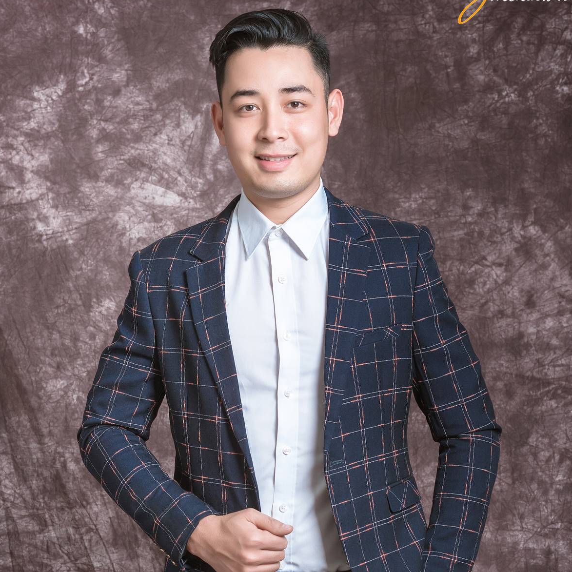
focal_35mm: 111
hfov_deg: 15.7
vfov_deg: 15.7
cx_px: 283
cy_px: 387
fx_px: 2075
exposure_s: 1/160
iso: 100
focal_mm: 85
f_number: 9
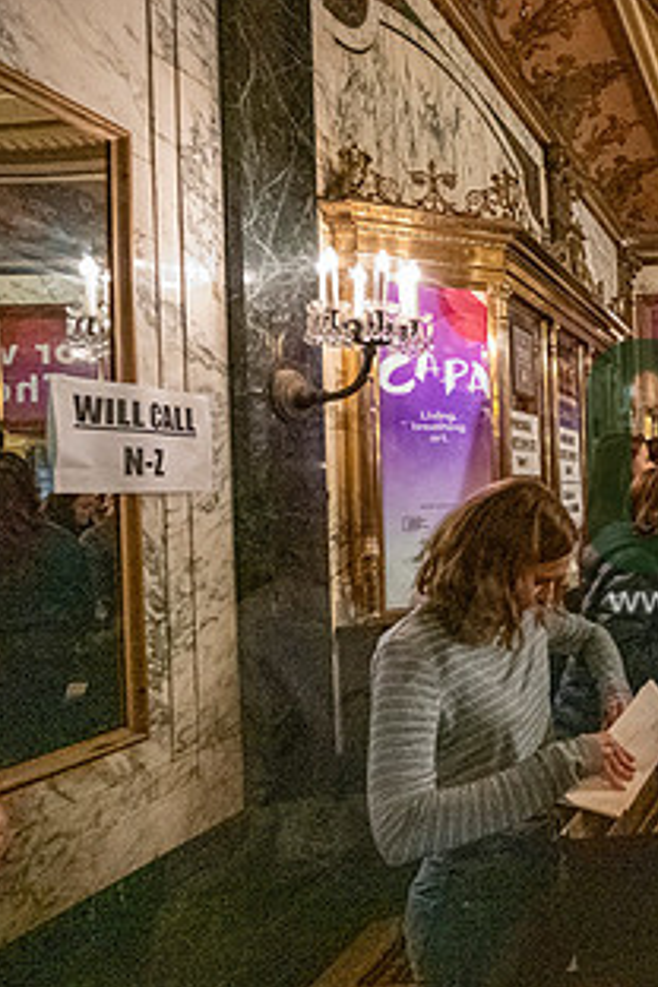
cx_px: 826
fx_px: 713
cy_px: 489
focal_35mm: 26
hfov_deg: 36.0
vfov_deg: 69.4
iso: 20000
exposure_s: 1/400
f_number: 4
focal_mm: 14
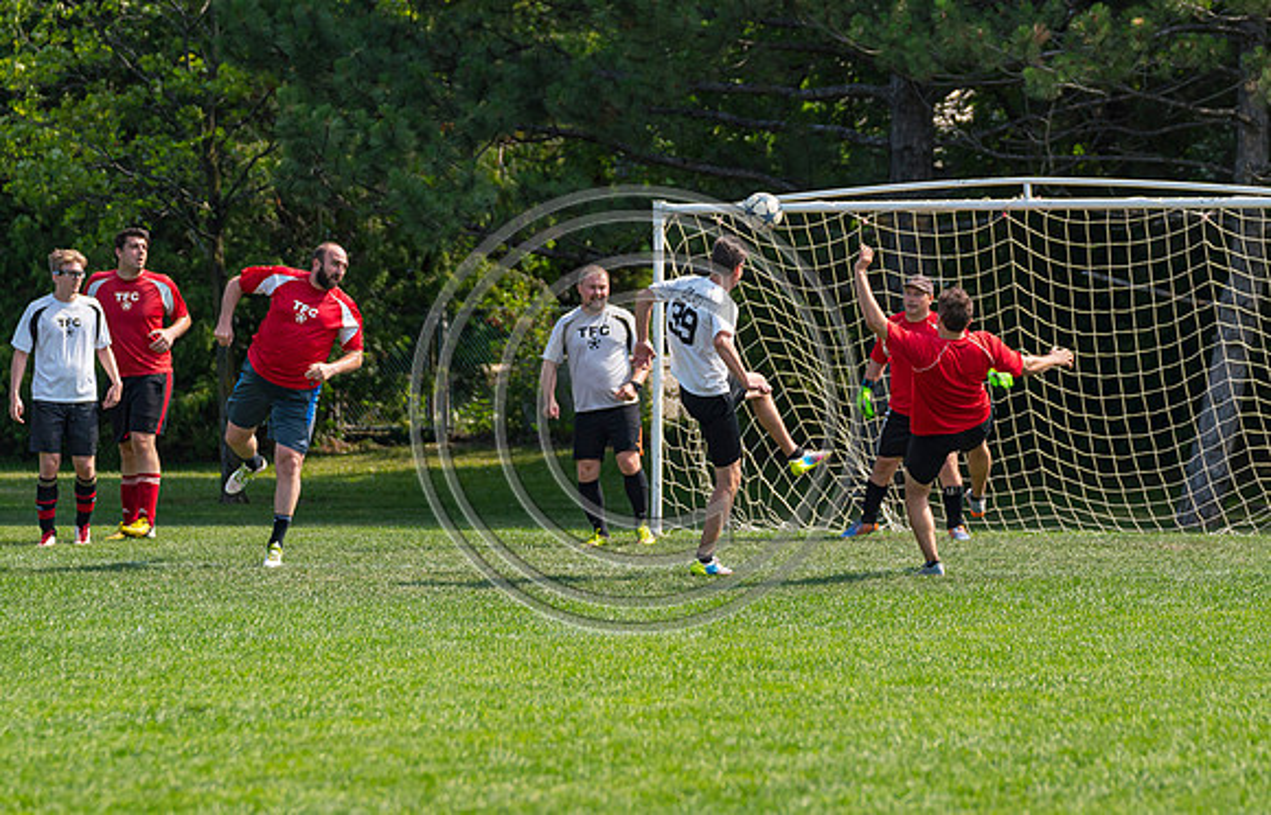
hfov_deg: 8.8
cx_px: 656
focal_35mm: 238
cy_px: 381
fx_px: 8289
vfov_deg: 5.6
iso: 400
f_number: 3.2
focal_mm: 140
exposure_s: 1/3200
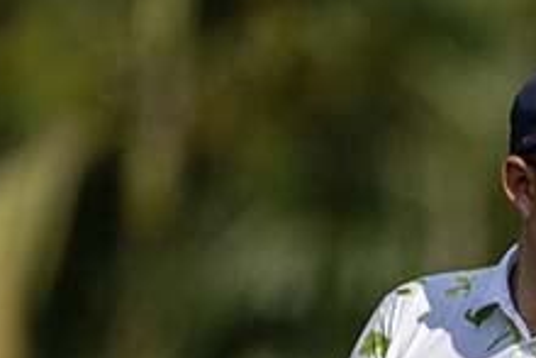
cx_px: 819
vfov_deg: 0.8
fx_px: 25982
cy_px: 718
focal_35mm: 1744
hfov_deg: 1.2
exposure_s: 1/2500
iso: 140
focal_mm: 400
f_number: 2.8
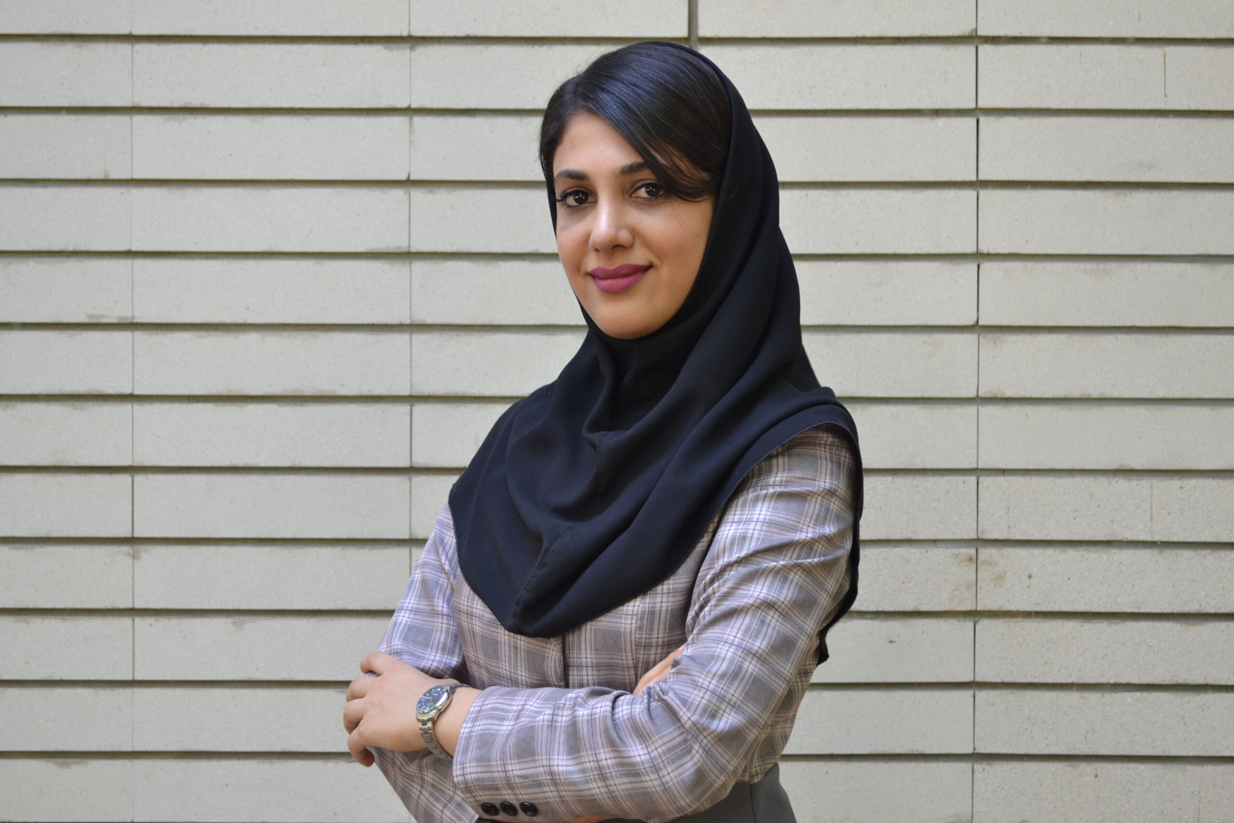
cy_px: 412
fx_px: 2159
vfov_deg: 21.6
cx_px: 617
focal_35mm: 63
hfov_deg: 31.9
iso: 360
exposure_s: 1/60
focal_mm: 42
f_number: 5.6
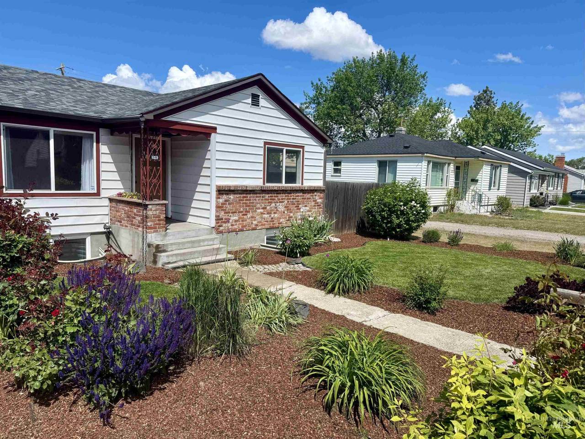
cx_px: 292
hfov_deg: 71.6
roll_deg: -1.8
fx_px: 406
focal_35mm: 24
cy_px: 220
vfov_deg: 56.8
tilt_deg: -8.0
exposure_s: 1/4405
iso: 80
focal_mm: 6.76
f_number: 1.78
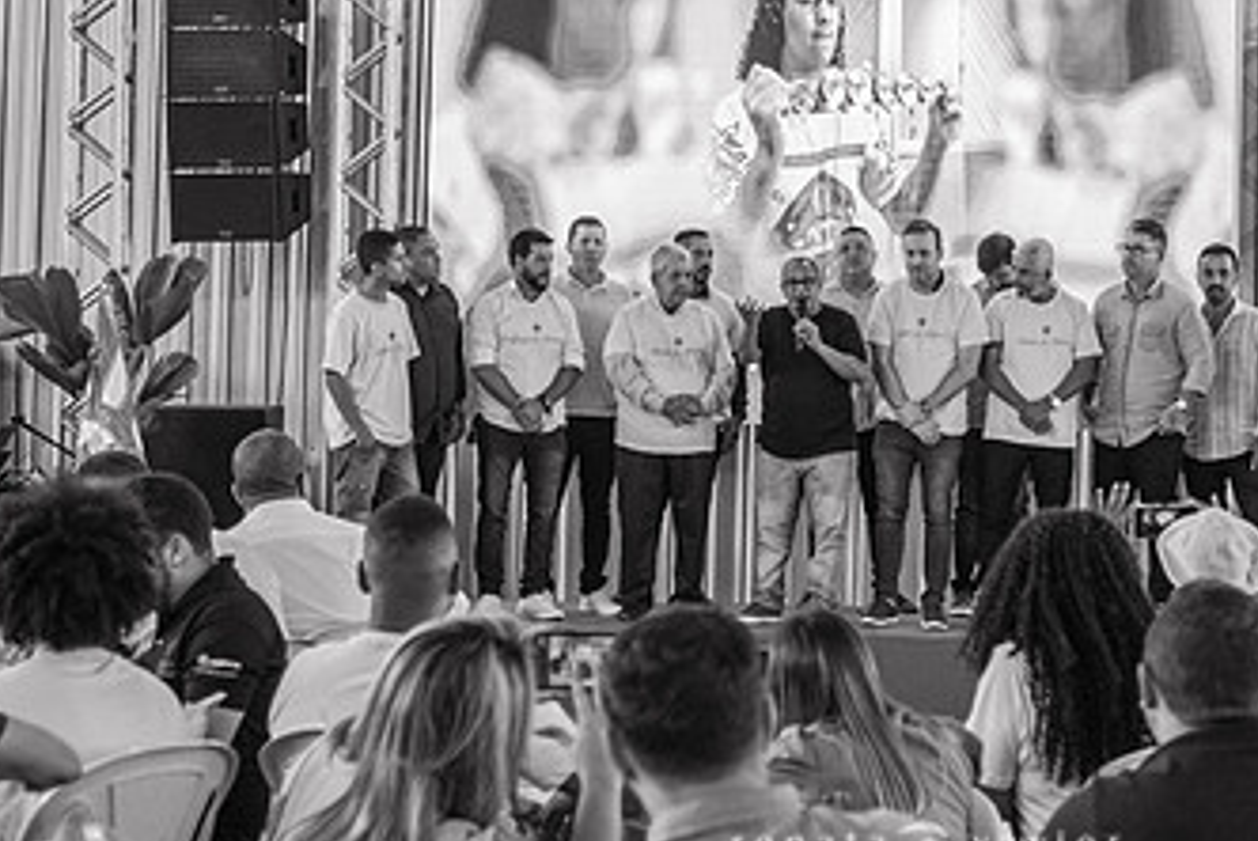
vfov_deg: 15.3
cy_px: 180
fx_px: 3113
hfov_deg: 22.7
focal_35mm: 89
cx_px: 921
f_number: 2.8
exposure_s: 1/320
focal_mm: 34.2
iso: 800
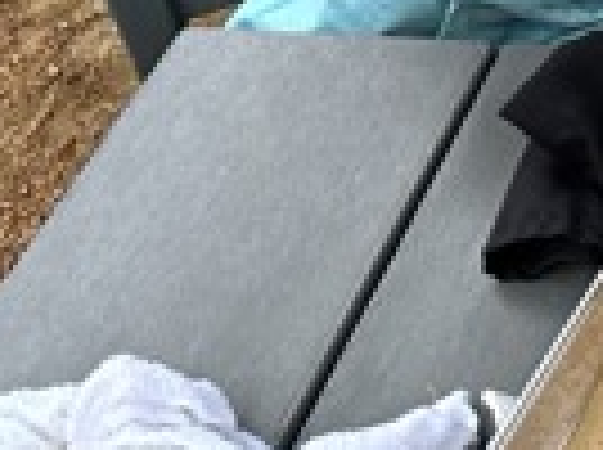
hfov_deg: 16.7
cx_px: 828
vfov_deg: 12.5
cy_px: -306
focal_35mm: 110
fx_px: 1913
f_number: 1.9
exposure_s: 1/60
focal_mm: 2.69
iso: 64
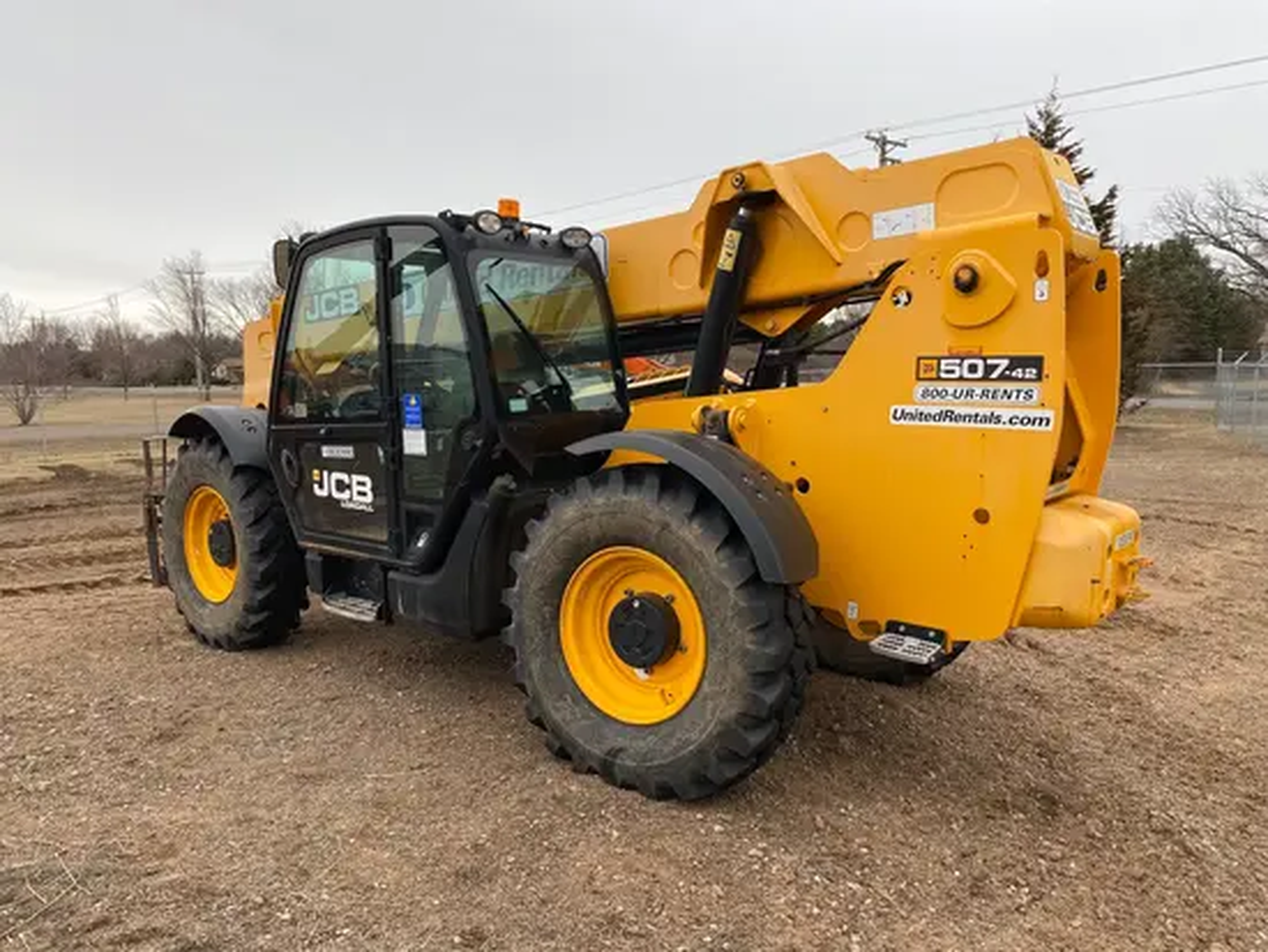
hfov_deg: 67.3
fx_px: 953
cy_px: 476
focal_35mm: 26
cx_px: 634
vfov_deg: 53.1
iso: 32
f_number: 1.8
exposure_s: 1/312
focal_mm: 4.25
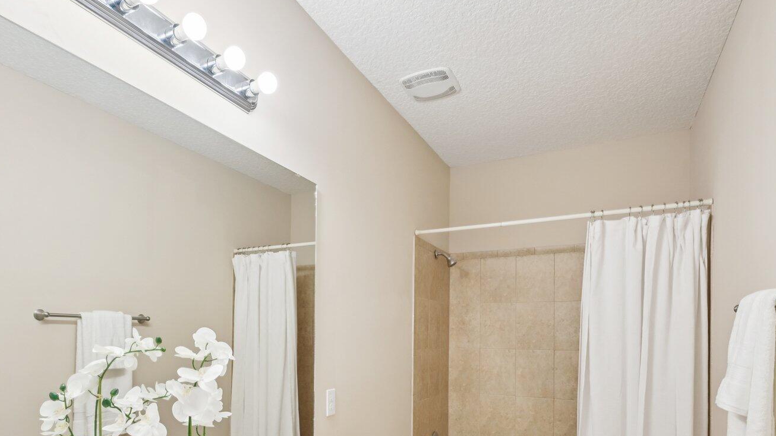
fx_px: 473
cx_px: 337
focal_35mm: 23
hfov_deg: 78.3
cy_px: 332
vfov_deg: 47.5
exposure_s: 1/15
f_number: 8
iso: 220
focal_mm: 14
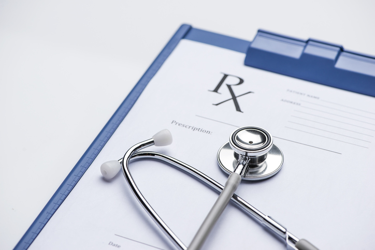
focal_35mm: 105
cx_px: 188
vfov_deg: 13.0
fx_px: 1094
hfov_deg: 19.5
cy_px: 125
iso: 200
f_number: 7.1
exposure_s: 1/250
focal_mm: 105
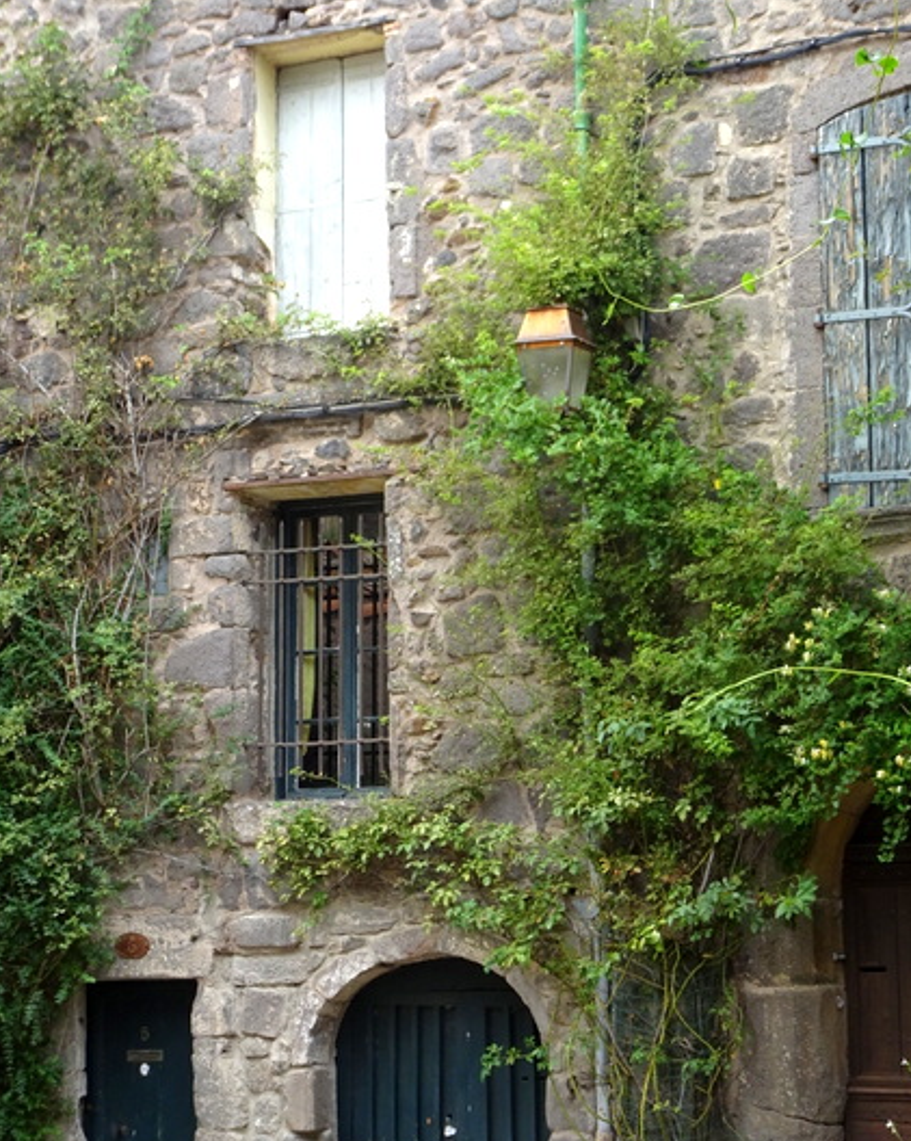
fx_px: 2800
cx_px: 474
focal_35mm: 83
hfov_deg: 18.5
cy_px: 494
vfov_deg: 23.0
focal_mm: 9.52
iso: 80
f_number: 4.5
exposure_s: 1/80
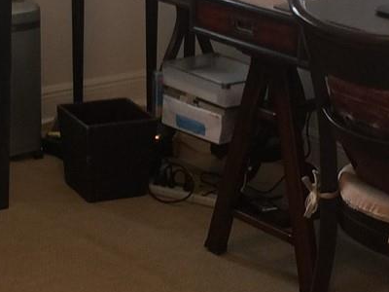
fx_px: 1304
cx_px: 102
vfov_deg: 12.7
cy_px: 34
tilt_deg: -15.5
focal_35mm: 116
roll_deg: -2.4
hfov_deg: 16.9
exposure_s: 1/30
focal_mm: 4.15
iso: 40
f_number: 2.2
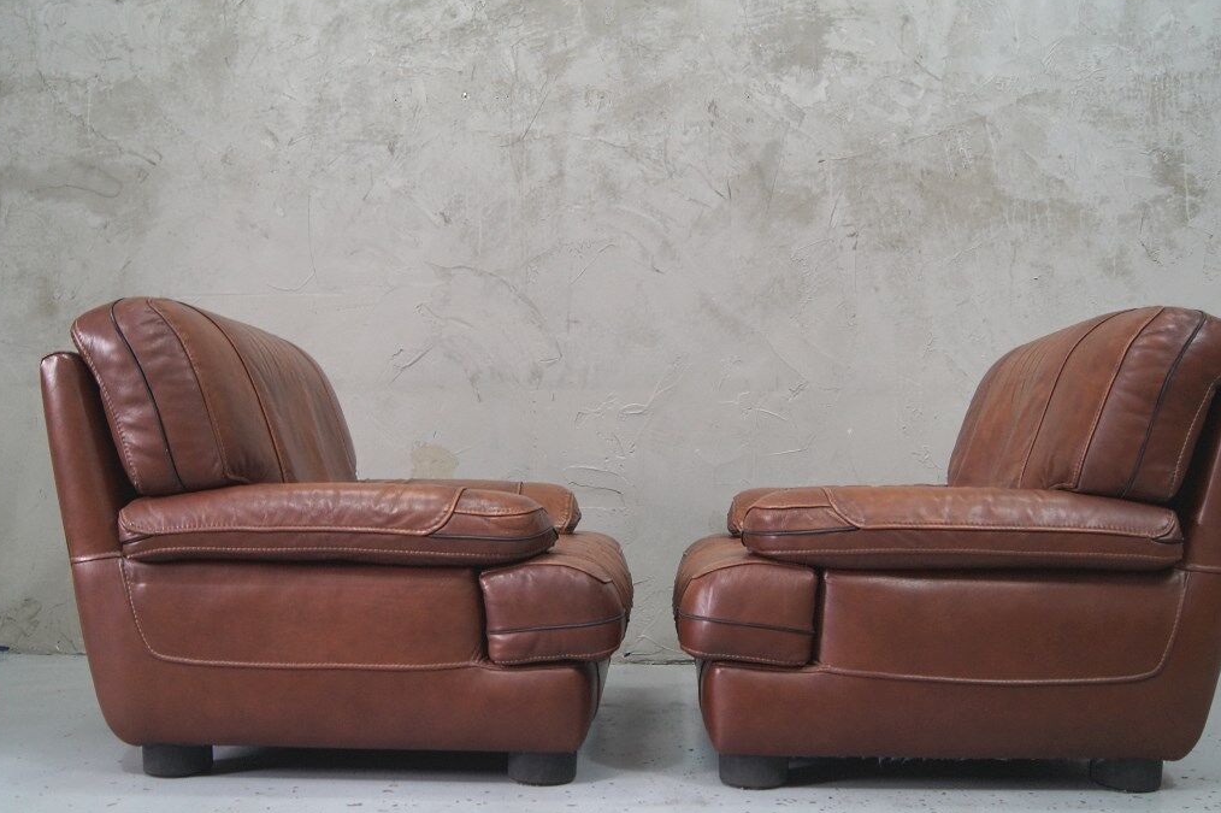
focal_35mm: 37
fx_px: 1254
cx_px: 626
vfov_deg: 35.8
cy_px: 469
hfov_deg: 51.9
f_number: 8
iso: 400
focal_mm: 20
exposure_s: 1/13
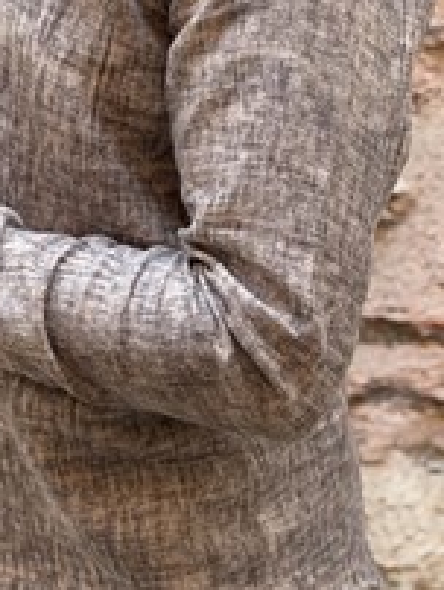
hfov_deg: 15.1
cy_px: 177
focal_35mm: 98
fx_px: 1672
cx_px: 126
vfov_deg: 19.9
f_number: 1.78
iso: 50
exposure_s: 1/122
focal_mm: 6.76
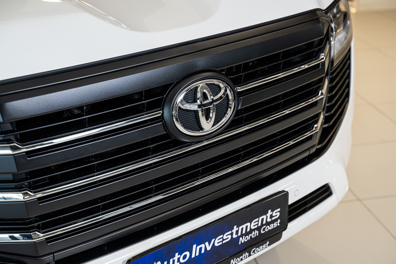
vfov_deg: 22.3
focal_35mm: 61
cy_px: 132
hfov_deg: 32.9
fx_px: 671
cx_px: 198
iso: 640
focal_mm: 61
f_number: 4
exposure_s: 1/125
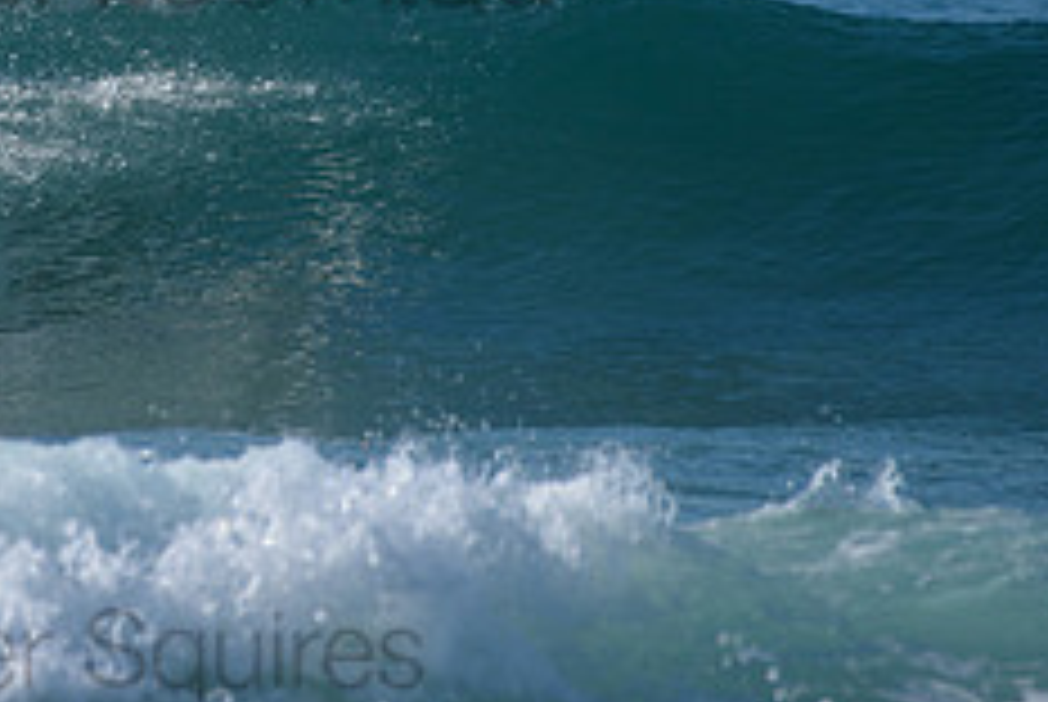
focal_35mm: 1242
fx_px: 36201
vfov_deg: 1.1
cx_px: 76
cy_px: -97
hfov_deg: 1.7
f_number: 5.6
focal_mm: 500
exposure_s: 1/2000
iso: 160
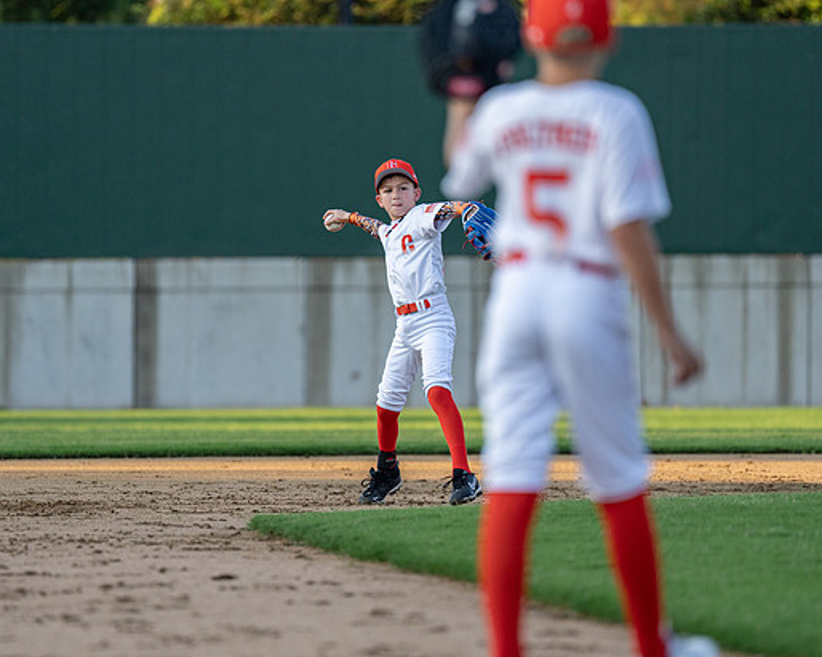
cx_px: 379
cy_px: 309
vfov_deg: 5.1
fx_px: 7346
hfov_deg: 6.4
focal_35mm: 302
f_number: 2.8
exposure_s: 1/2500
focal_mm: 200
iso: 400
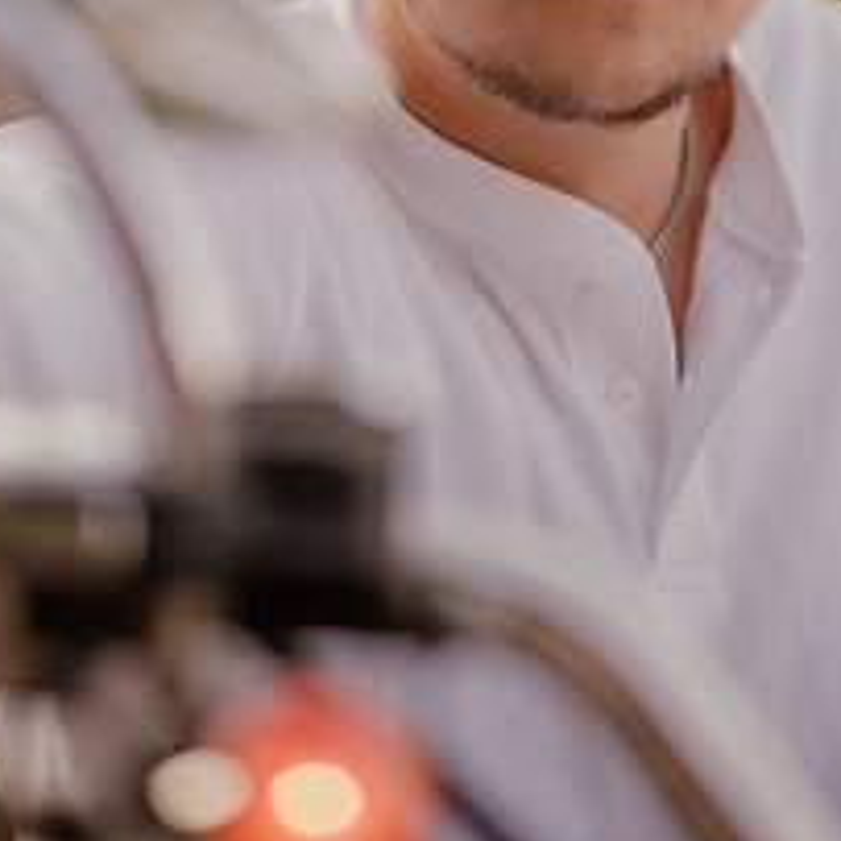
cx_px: 481
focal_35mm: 206
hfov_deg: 8.5
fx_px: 5662
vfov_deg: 8.5
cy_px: 102
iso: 100
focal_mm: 85
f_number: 1.4
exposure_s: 1/400
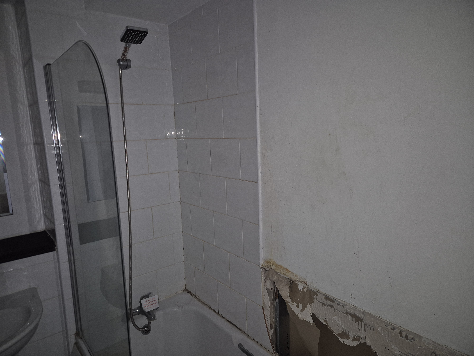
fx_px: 315
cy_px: 178
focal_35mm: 23
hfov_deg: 73.9
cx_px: 237
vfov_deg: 58.9
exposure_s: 1/36
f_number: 1.8
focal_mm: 5.4
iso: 100
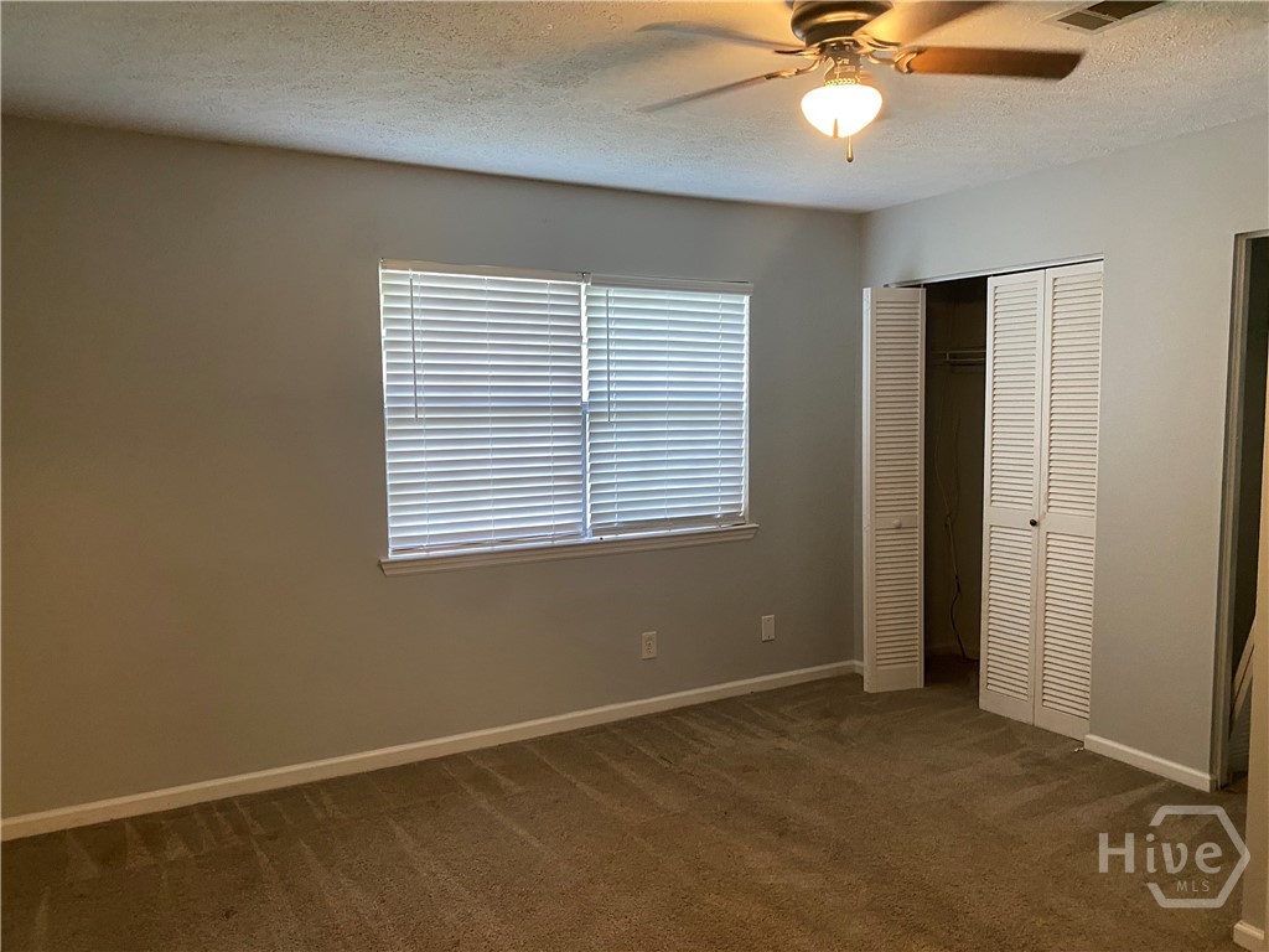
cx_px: 634
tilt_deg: -1.7
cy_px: 476
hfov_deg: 67.3
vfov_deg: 53.1
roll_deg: -1.4
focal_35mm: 26
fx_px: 953
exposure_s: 1/60
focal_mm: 4.25
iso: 250
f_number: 1.8
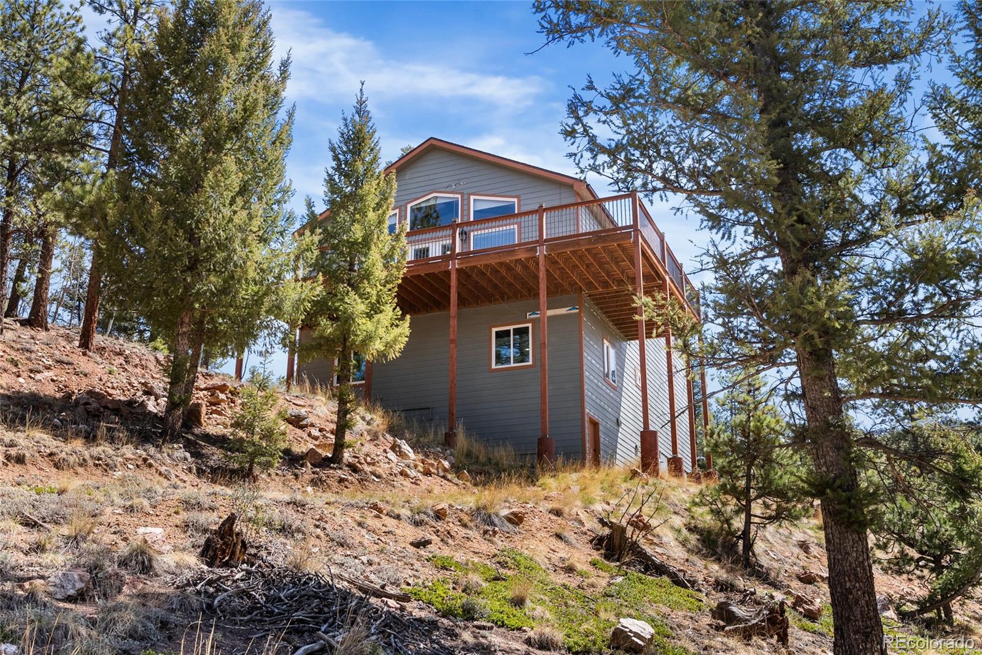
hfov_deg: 55.1
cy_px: 328
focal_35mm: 34
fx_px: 941
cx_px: 491
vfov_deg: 38.4
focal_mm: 34.5
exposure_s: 1/250
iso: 200
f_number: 8
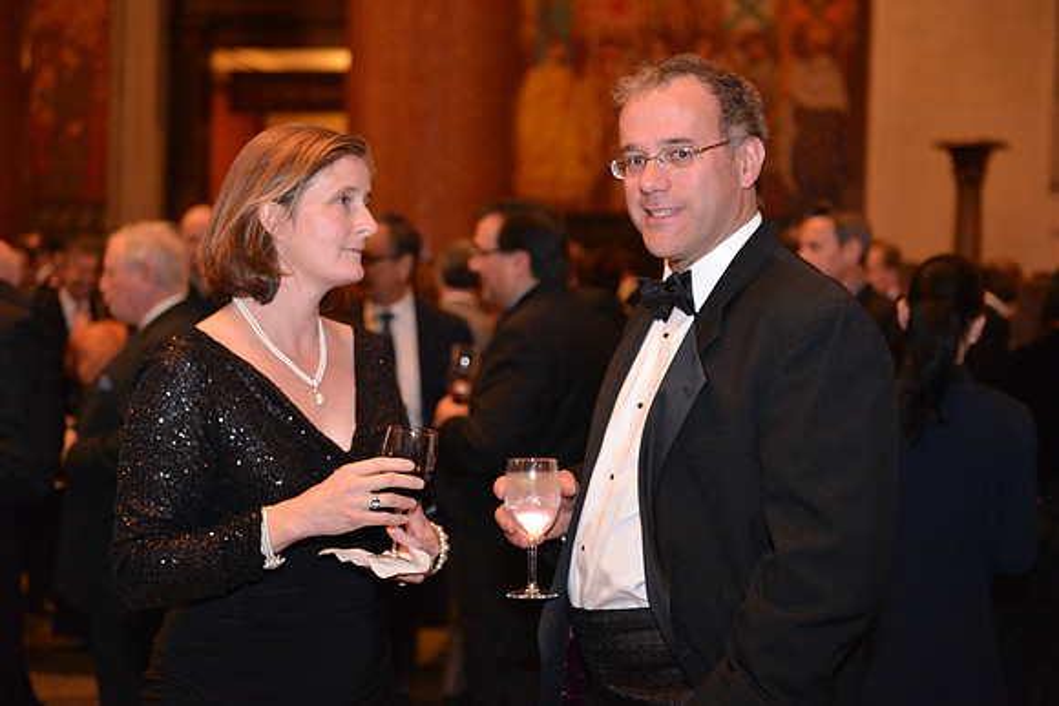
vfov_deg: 24.6
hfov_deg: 36.2
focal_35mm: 55
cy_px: 353
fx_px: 1618
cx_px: 530
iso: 3200
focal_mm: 55
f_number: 2.8
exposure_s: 1/60
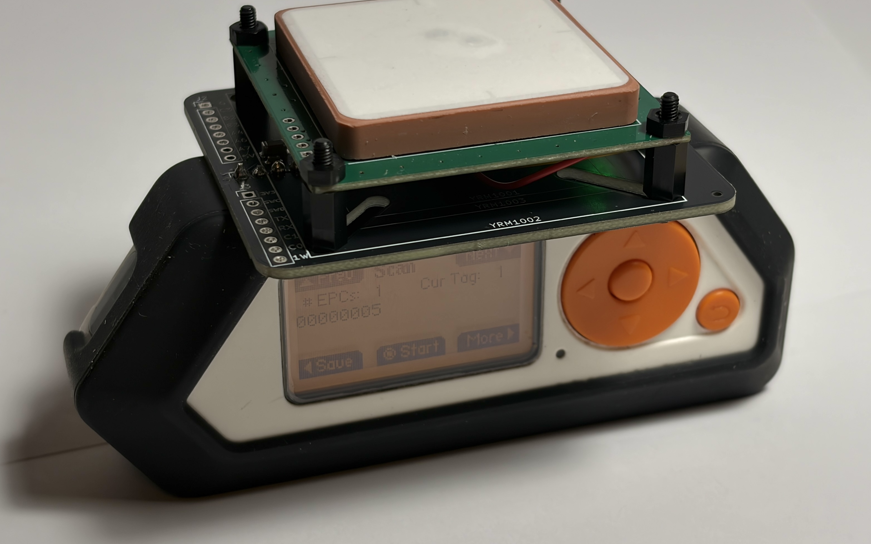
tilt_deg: -28.4
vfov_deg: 23.1
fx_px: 1329
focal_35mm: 56
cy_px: 225
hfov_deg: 36.3
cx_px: 440
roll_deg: +0.5
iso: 32
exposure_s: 1/489
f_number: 1.6
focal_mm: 5.96
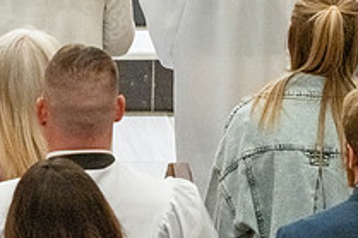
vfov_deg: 2.5
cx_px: -39
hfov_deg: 3.7
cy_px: -8
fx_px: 5525
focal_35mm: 556
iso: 5000
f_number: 8
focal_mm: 200
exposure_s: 1/60
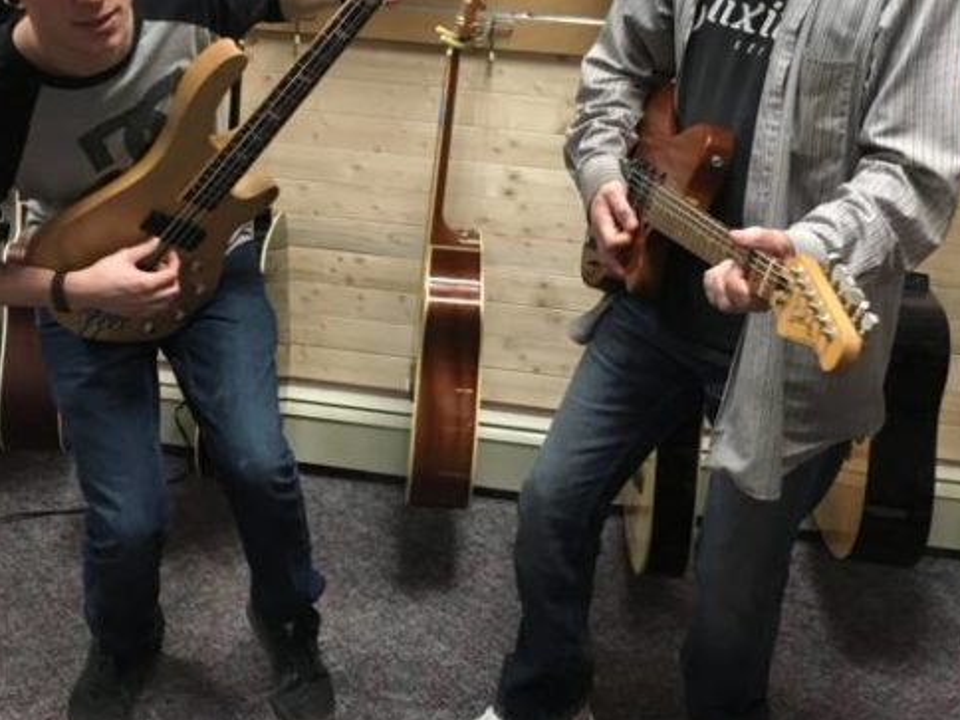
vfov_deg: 30.9
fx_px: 1276
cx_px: 438
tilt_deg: -17.2
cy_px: 173
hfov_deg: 41.2
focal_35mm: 46
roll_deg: -2.2
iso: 200
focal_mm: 4.15
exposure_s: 1/24
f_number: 2.2
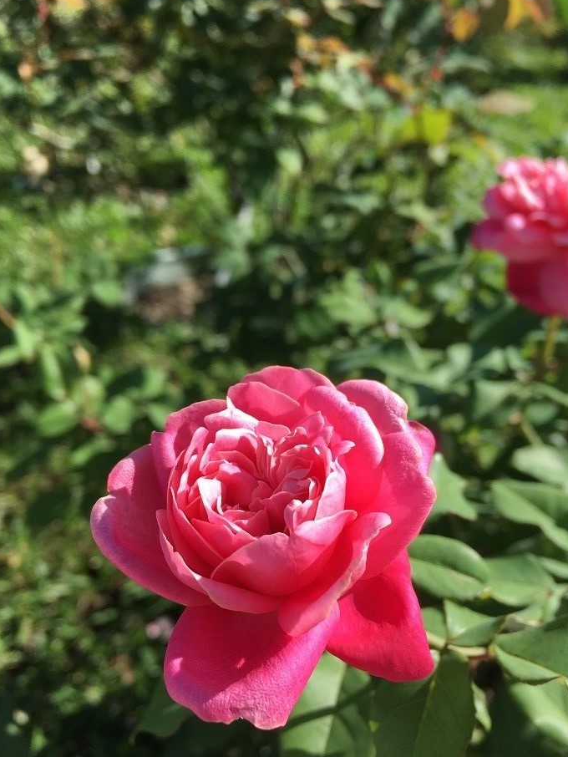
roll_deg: +0.5
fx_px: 700
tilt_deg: -25.7
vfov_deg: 56.7
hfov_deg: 44.2
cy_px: 406
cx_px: 282
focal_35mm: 32
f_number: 2.2
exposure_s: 1/836
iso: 25
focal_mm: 4.15
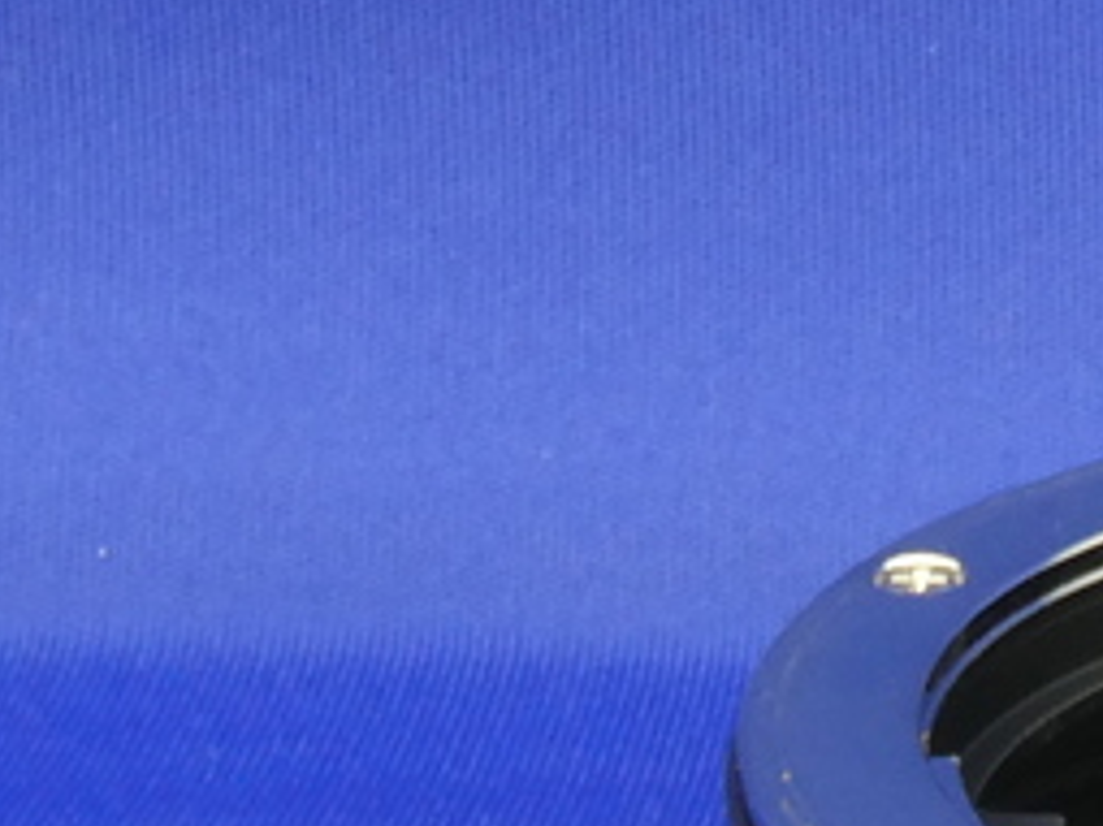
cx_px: 1587
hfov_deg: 11.0
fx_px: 5542
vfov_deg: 8.4
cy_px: 999
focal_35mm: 174
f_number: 8
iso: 200
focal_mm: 6.7
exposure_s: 1/1.3
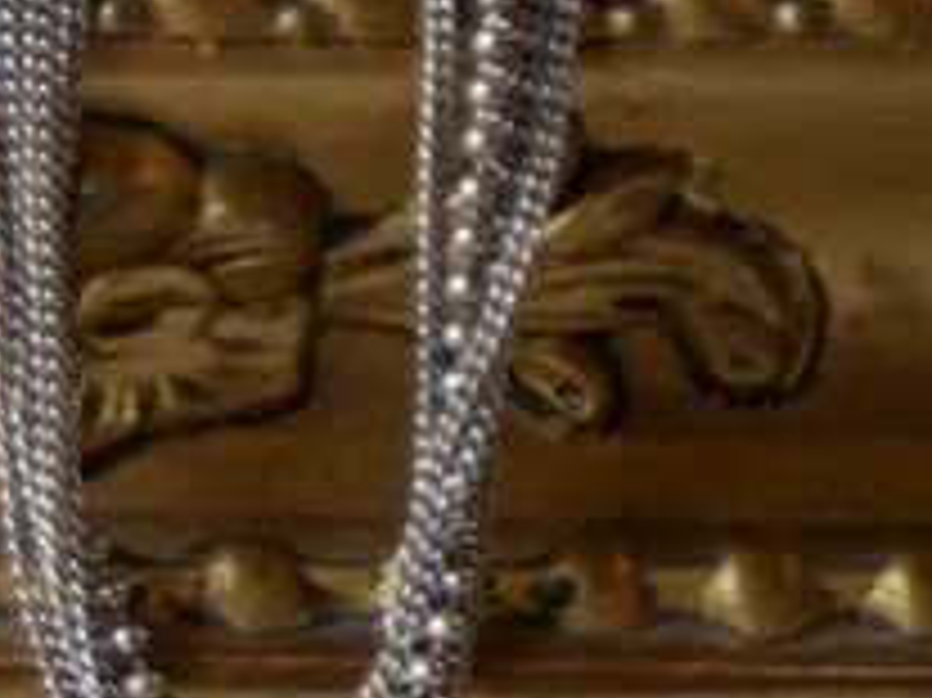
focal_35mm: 206
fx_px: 5543
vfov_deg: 7.2
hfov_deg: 9.3
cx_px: -592
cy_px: 50
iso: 800
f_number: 1.7
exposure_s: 1/125
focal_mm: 25
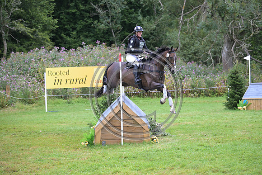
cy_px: 88
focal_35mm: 105
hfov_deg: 19.5
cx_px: 131
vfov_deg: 13.0
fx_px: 764
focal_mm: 105
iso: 2000
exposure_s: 1/1000
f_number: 3.2
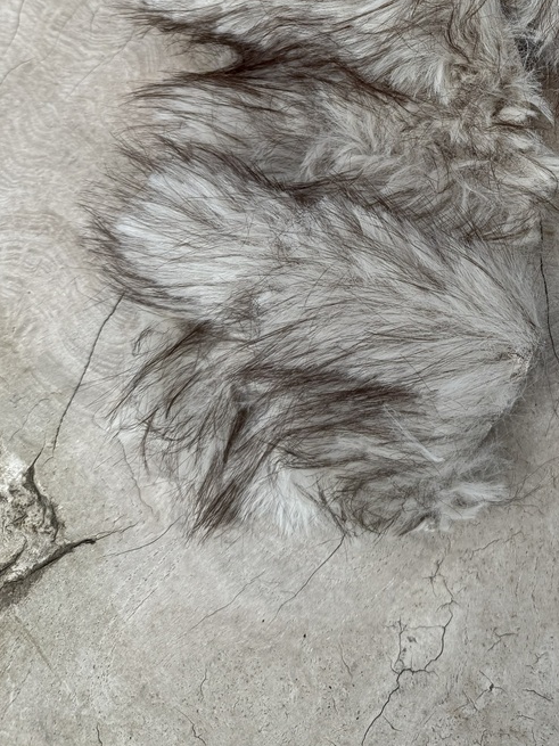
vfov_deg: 40.1
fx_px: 948
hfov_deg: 31.5
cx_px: 493
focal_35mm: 44
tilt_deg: -72.6
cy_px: 92
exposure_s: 1/2710
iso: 80
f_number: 1.78
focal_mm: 6.76
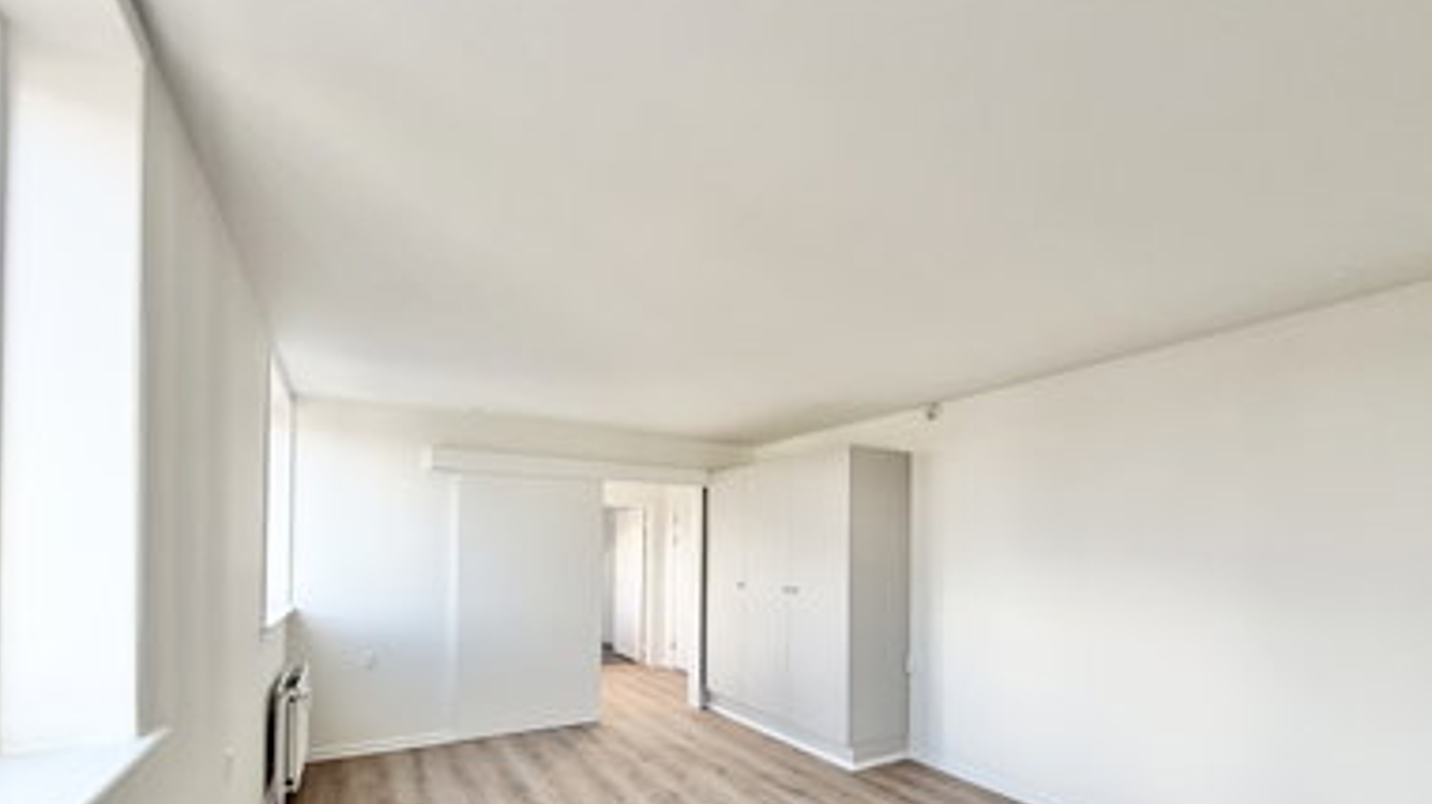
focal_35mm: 16
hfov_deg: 99.4
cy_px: 545
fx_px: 607
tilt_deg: +0.5
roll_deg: -0.4
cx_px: 703
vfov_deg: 65.0
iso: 80
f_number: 2.2
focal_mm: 2.22
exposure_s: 1/121
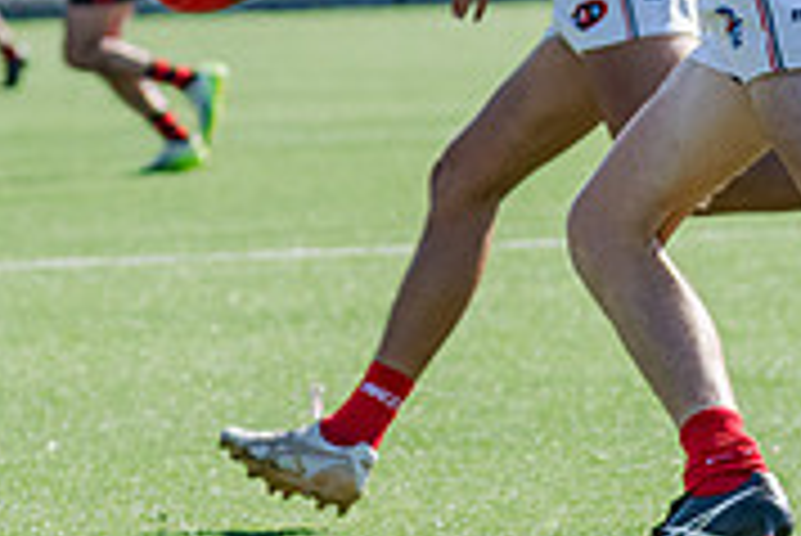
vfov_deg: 2.2
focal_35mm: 635
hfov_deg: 3.2
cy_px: -48
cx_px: 671
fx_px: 14140
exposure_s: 1/1600
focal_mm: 170
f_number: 7.1
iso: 800
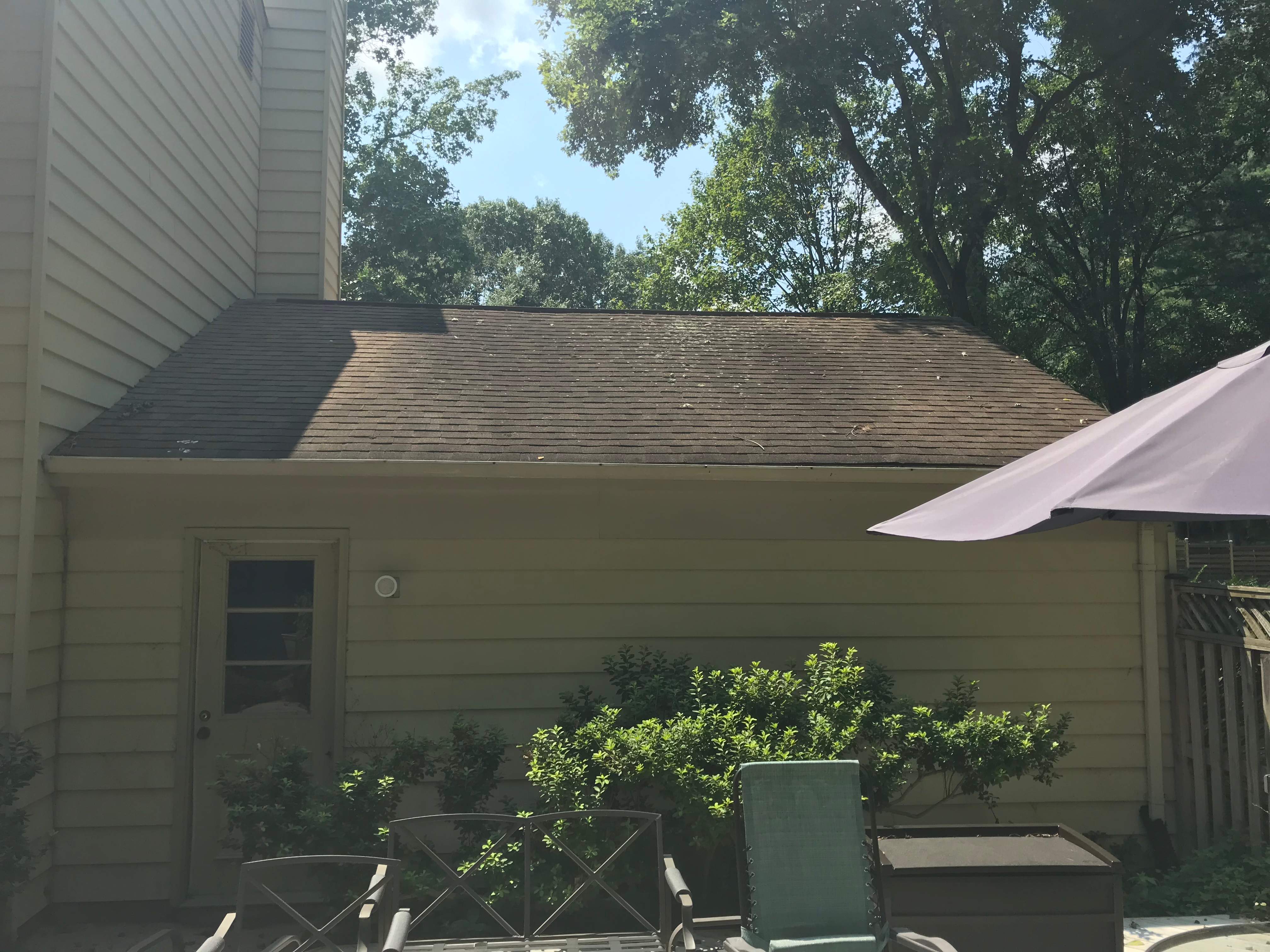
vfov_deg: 49.7
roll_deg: +0.7
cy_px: 476
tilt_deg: +5.7
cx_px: 635
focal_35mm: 28
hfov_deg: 63.4
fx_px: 1027
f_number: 1.8
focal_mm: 3.99
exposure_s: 1/1312
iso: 20
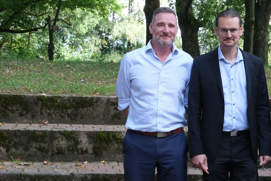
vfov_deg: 16.2
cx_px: 230
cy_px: 140
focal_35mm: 84
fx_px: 633
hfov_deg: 23.7
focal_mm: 31.1
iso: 800
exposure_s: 1/85
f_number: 8
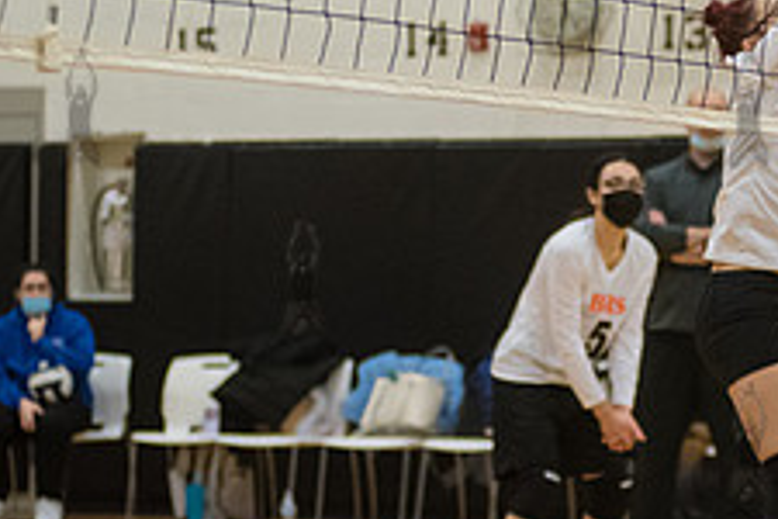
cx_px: 747
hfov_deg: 9.9
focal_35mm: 206
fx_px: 4452
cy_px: 106
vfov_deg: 6.7
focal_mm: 80
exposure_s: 1/400
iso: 5000
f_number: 3.2
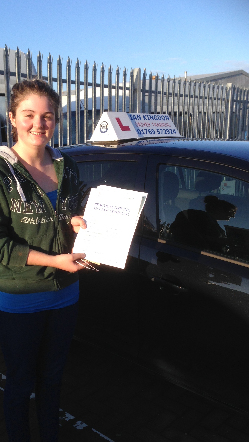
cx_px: 94
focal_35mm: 40
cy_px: 222
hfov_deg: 29.6
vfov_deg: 50.5
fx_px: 470
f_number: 2.4
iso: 50
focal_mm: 4.12
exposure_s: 1/874
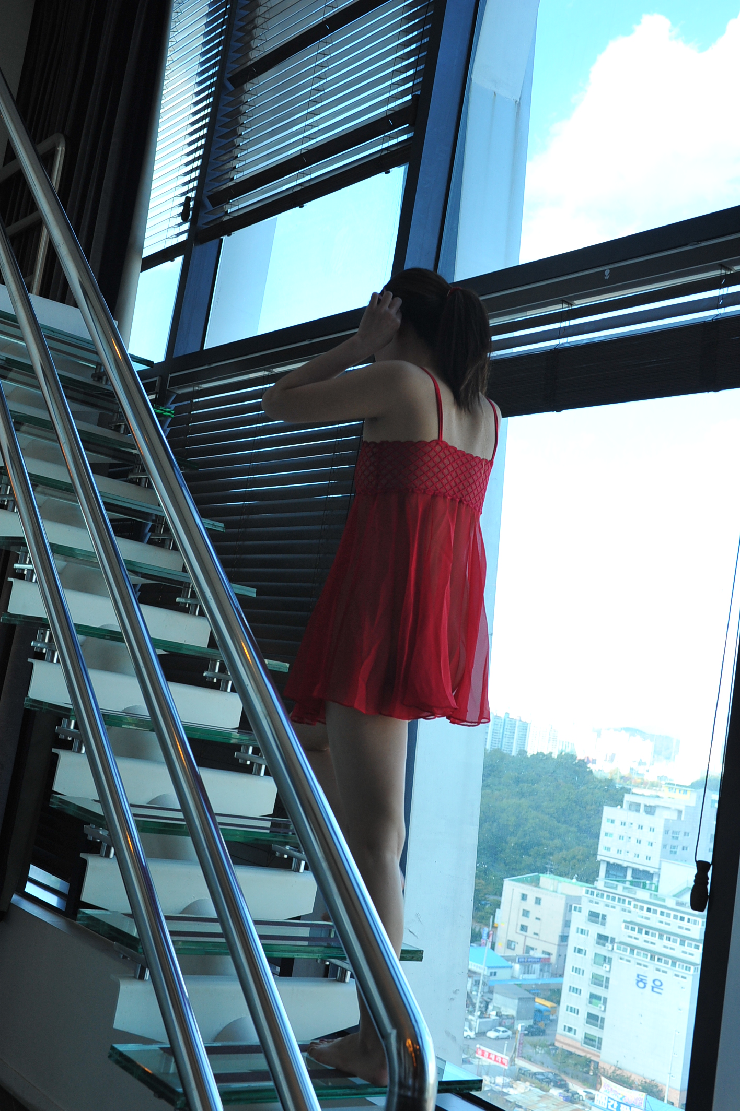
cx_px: 370
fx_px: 1297
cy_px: 556
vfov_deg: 46.4
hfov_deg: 31.9
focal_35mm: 42
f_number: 7.1
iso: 1000
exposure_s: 1/200
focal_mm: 42
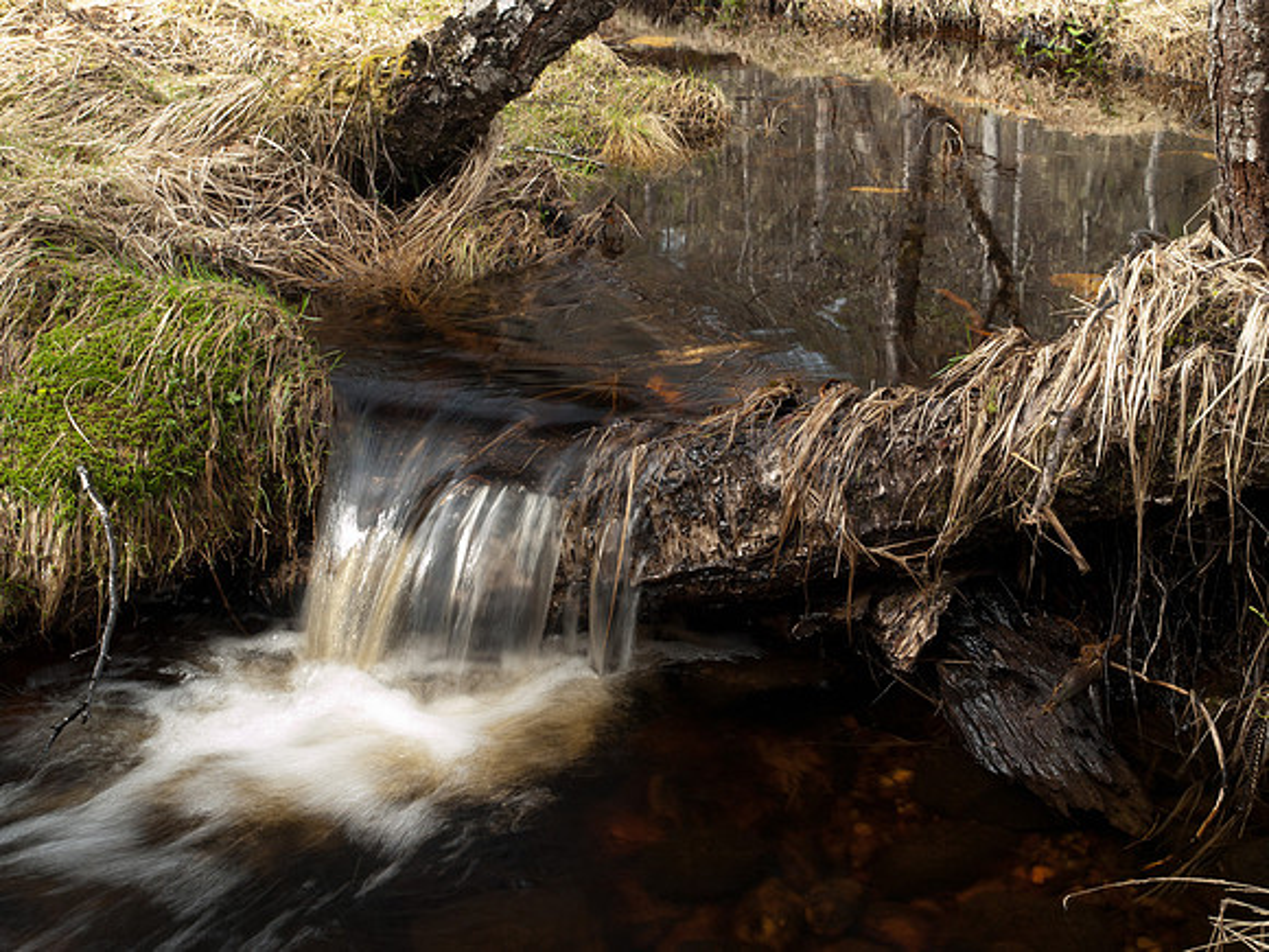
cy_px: 476
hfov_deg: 35.5
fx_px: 1980
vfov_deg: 27.0
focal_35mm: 54
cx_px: 634
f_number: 11
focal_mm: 27
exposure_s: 1/5
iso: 100
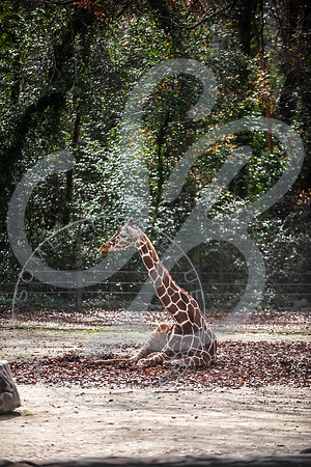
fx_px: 2591
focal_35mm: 200
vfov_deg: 10.3
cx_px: 156
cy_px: 234
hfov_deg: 6.9
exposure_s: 1/1600
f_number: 2.8
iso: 200
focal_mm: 200
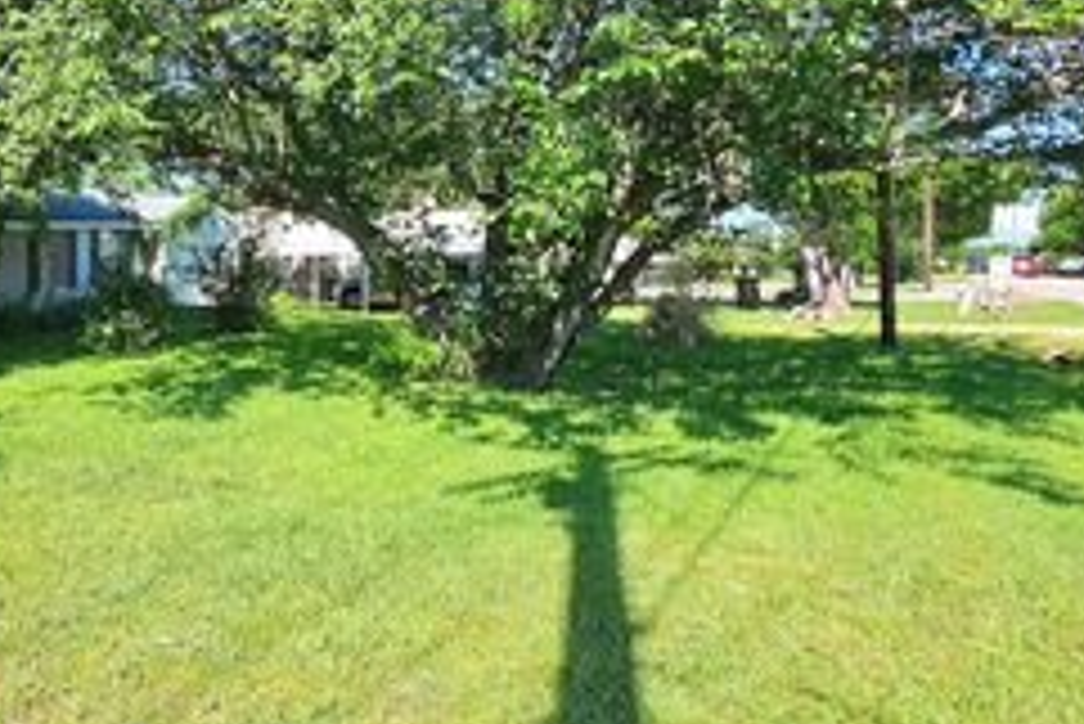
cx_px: 193
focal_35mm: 28
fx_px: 844
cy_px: 272
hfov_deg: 59.5
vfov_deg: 46.1
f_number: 2.2
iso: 50
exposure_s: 1/1250
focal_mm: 2.2
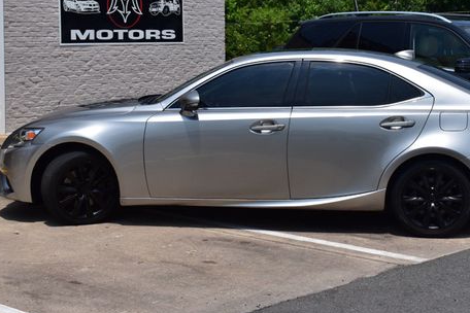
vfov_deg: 17.0
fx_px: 1044
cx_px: 256
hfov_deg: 25.4
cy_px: 99
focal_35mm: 80
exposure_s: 1/500
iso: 200
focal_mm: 38
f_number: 11
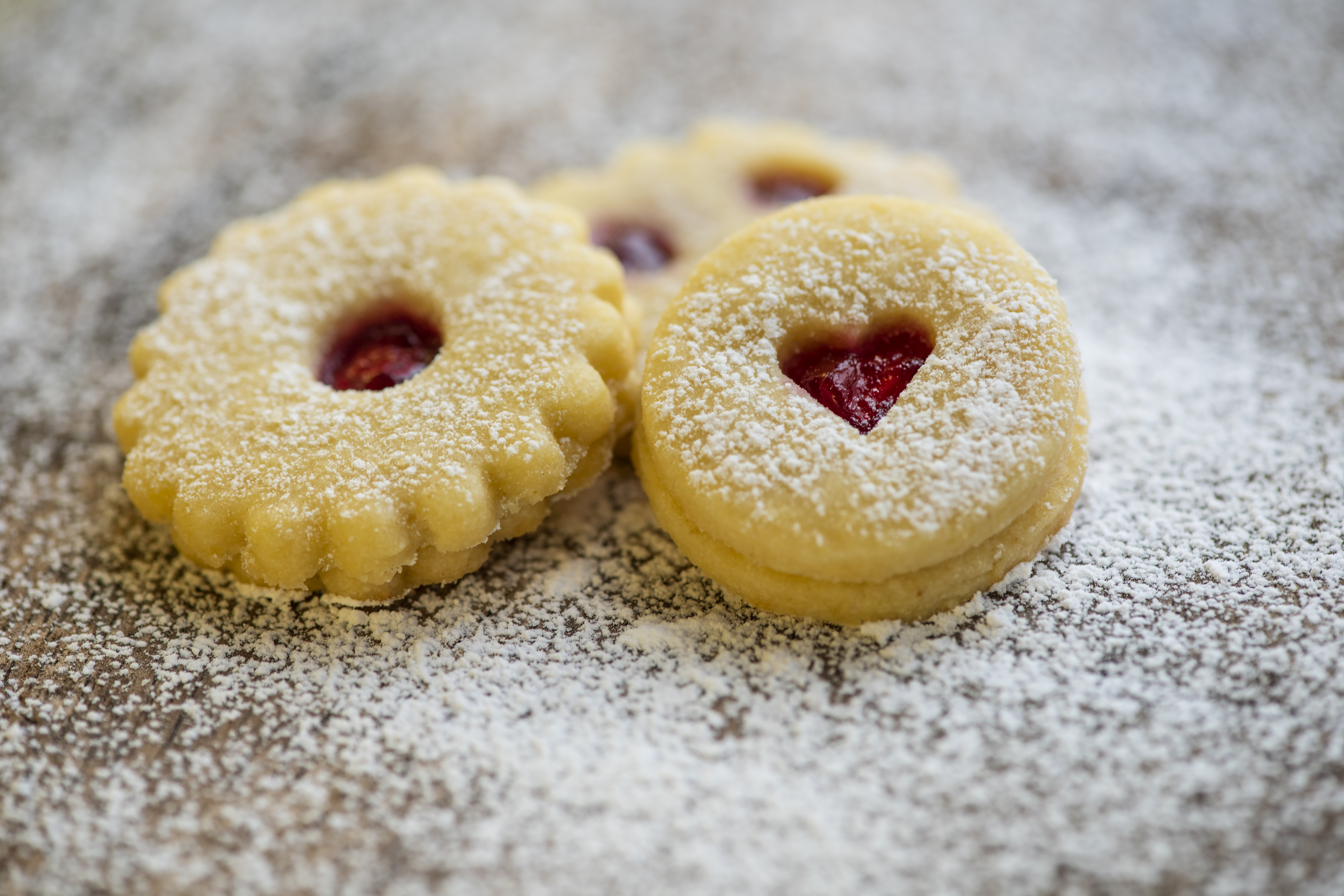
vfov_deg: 13.0
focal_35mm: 105
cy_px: 448
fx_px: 3920
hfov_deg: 19.5
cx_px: 672
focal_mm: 105
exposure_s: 1/80
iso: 160
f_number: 5
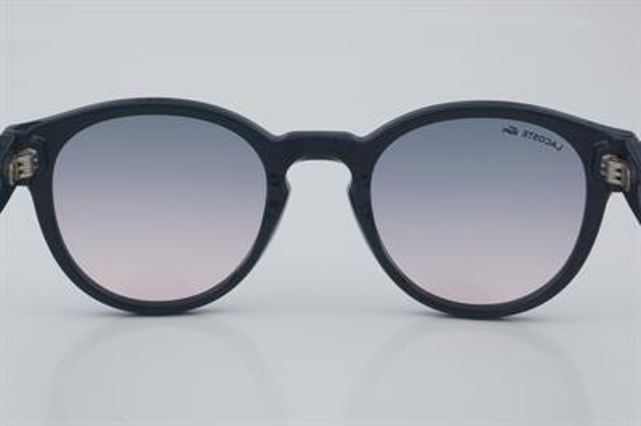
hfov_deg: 24.6
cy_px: 213
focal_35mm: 82
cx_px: 320
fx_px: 1468
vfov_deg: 16.5
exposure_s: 1/4
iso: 100
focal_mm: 55
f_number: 32
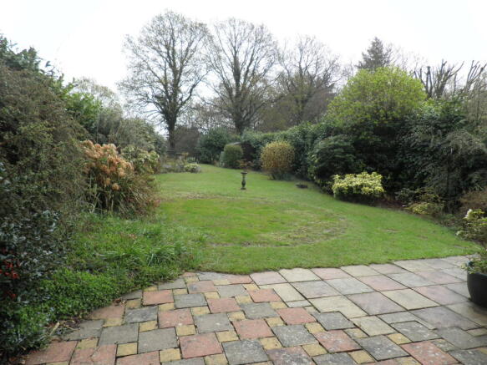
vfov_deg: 56.8
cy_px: 182
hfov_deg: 71.6
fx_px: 338
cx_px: 244
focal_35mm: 24
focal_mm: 4.3
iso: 64
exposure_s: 1/200
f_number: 3.3
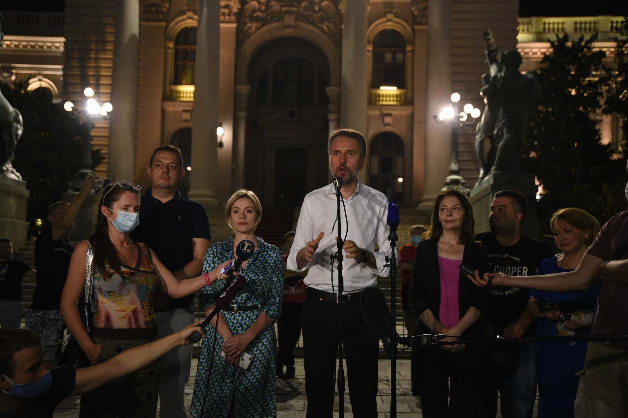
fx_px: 663
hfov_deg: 50.7
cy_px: 209
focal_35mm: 38
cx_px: 314
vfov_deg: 35.1
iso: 3200
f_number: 4
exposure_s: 1/125
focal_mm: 38
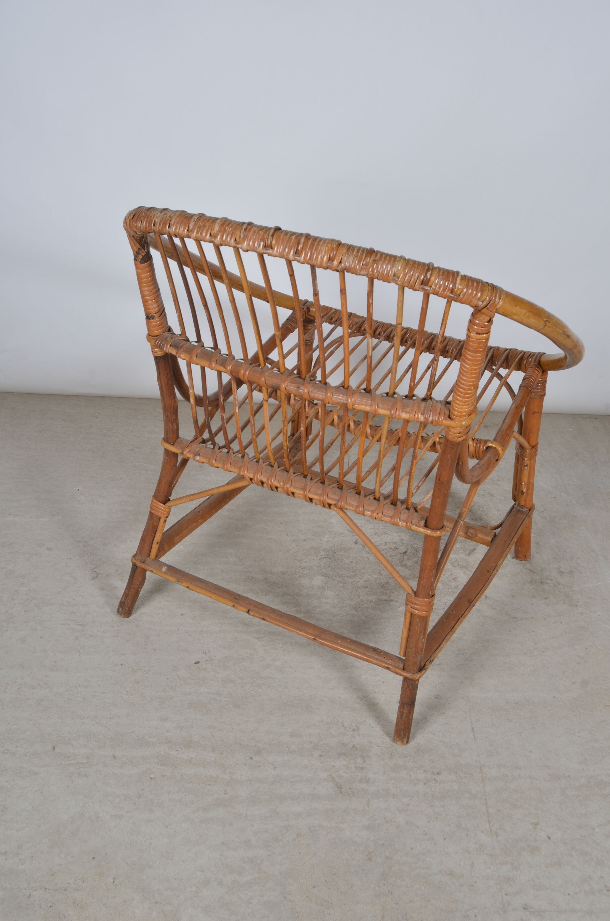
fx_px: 919
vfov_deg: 53.2
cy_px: 460
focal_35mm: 36
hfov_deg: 36.7
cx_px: 305
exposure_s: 1/125
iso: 100
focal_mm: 24
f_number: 14
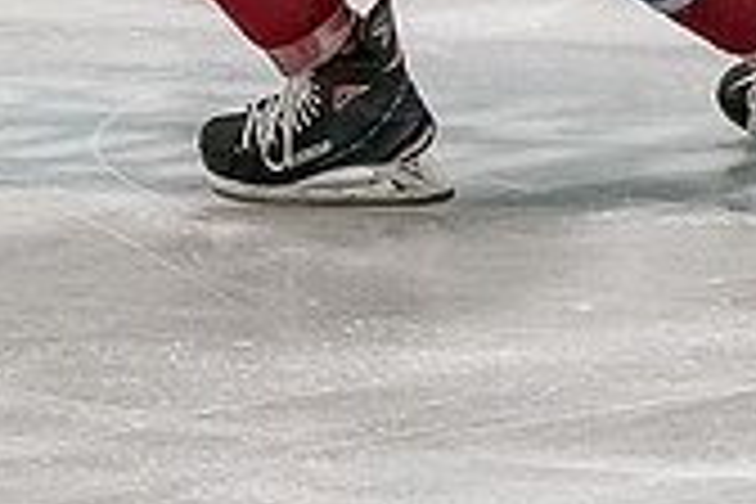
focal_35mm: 834
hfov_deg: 2.5
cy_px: -471
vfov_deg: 1.6
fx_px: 17513
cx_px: 305
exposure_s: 1/800
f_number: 4
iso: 2800
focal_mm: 122
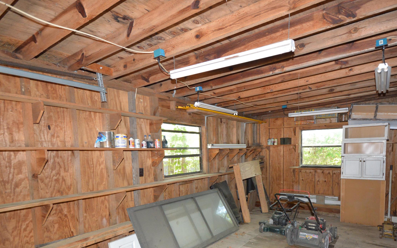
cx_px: 234
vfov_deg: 56.0
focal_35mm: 21
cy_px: 167
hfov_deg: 81.5
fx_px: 227
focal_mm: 10
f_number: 4
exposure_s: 1/60
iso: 800
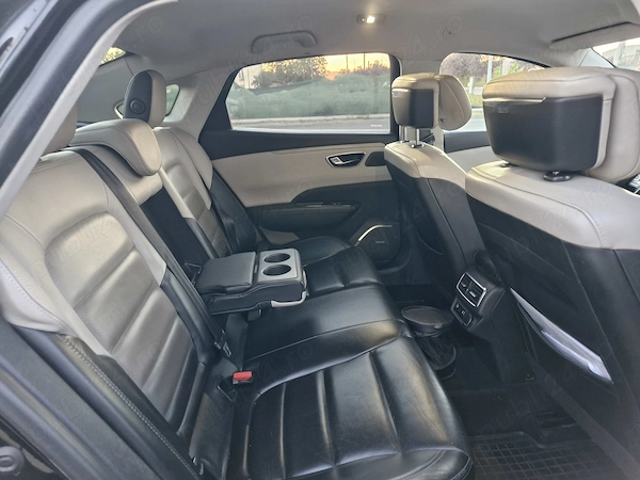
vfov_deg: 58.9
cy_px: 240
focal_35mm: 23
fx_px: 425
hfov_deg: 73.9
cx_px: 320
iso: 640
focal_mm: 5.54
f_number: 1.8
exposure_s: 1/33
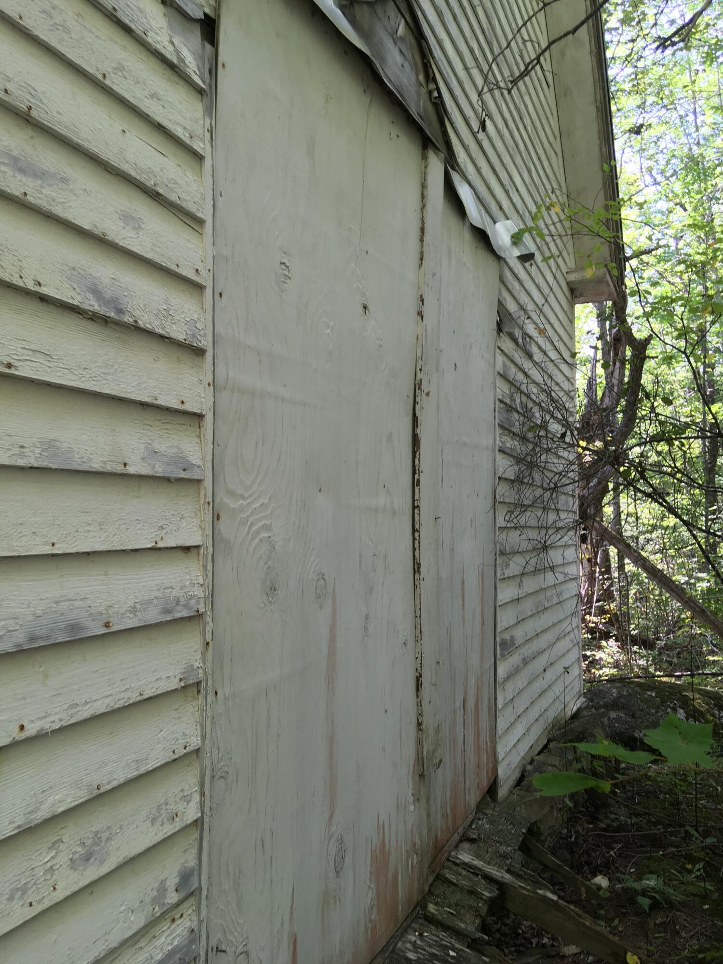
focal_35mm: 29
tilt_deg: +0.2
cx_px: 362
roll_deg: +2.7
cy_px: 482
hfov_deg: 48.2
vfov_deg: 61.7
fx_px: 808
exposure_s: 1/60
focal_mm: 4.15
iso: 25
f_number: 2.2
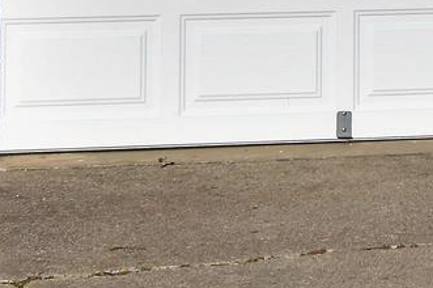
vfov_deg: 5.9
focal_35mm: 223
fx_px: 2679
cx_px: 563
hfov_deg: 9.1
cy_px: -403
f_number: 11
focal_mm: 24
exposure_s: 1/320
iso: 100
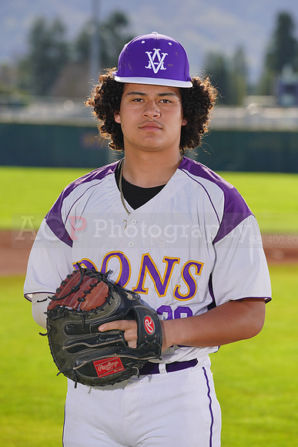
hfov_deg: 6.8
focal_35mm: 203
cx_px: 149
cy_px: 224
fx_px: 2519
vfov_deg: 10.1
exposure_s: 1/250
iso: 100
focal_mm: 203
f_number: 8
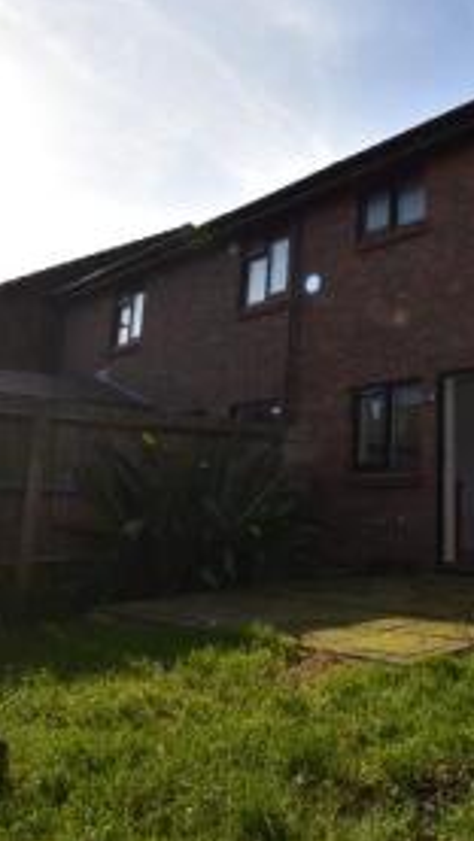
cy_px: 366
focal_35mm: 27
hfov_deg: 36.2
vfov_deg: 69.5
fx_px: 603
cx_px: 526
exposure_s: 1/200
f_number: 10
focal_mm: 10
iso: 100
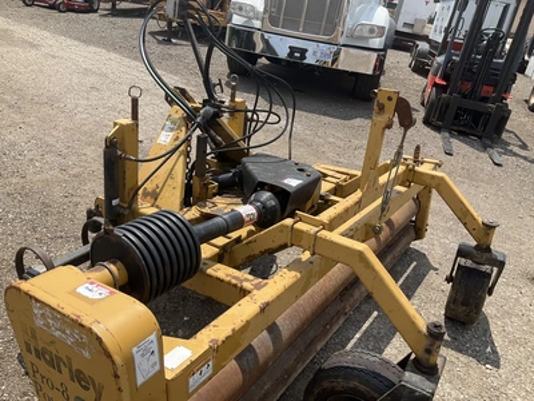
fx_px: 447
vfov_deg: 48.2
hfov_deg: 61.7
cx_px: 267
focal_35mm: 29
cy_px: 200
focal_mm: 3
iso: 25
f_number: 1.8
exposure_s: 1/1730
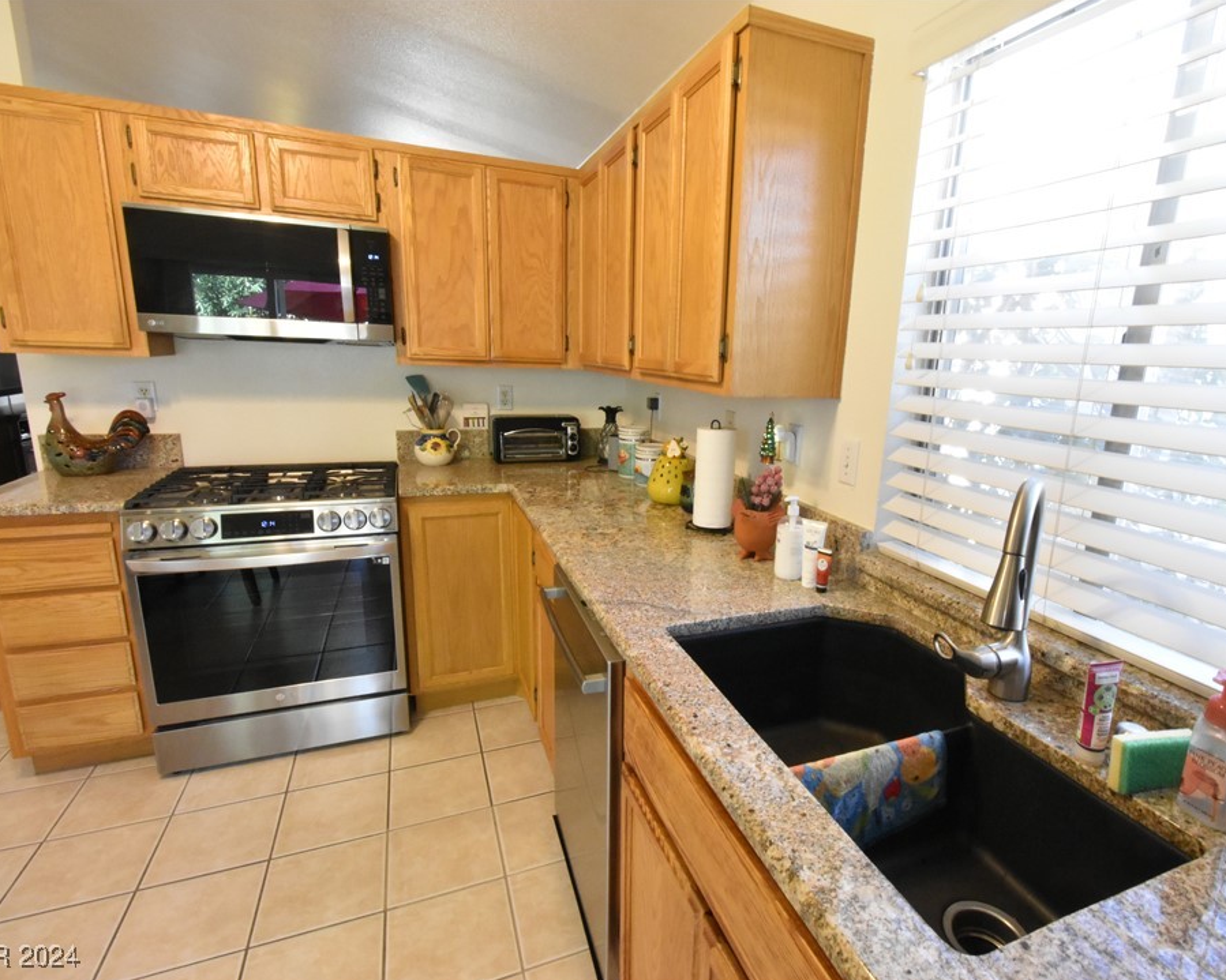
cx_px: 689
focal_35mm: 17
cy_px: 491
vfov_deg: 77.0
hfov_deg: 89.2
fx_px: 617
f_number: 22
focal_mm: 10
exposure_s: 1/5
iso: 4000
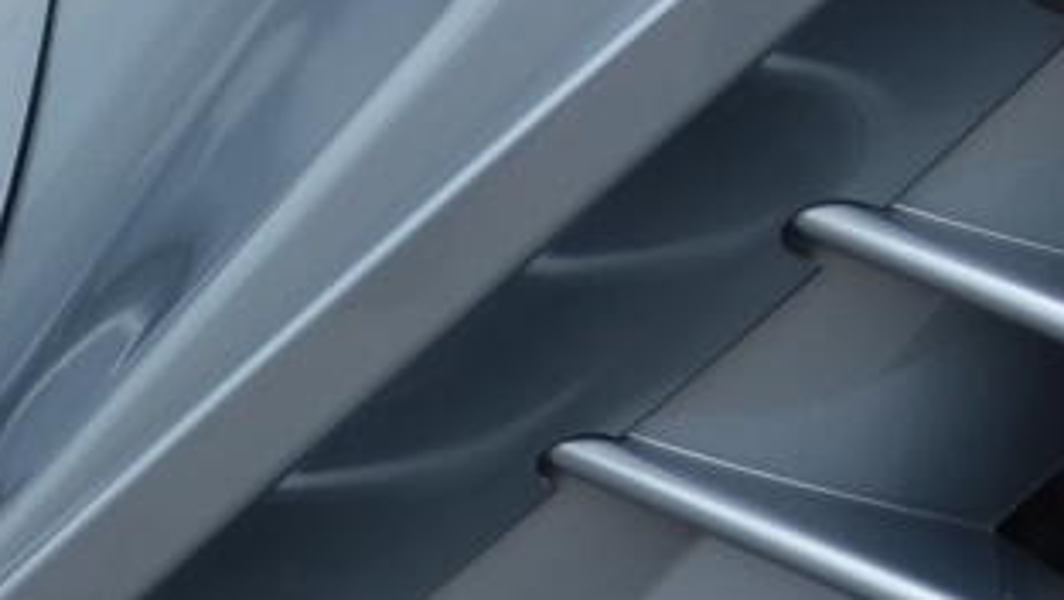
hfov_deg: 7.0
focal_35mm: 302
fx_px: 8526
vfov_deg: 3.9
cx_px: 1698
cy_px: -1178
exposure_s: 1/160
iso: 100
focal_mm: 30
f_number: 6.3
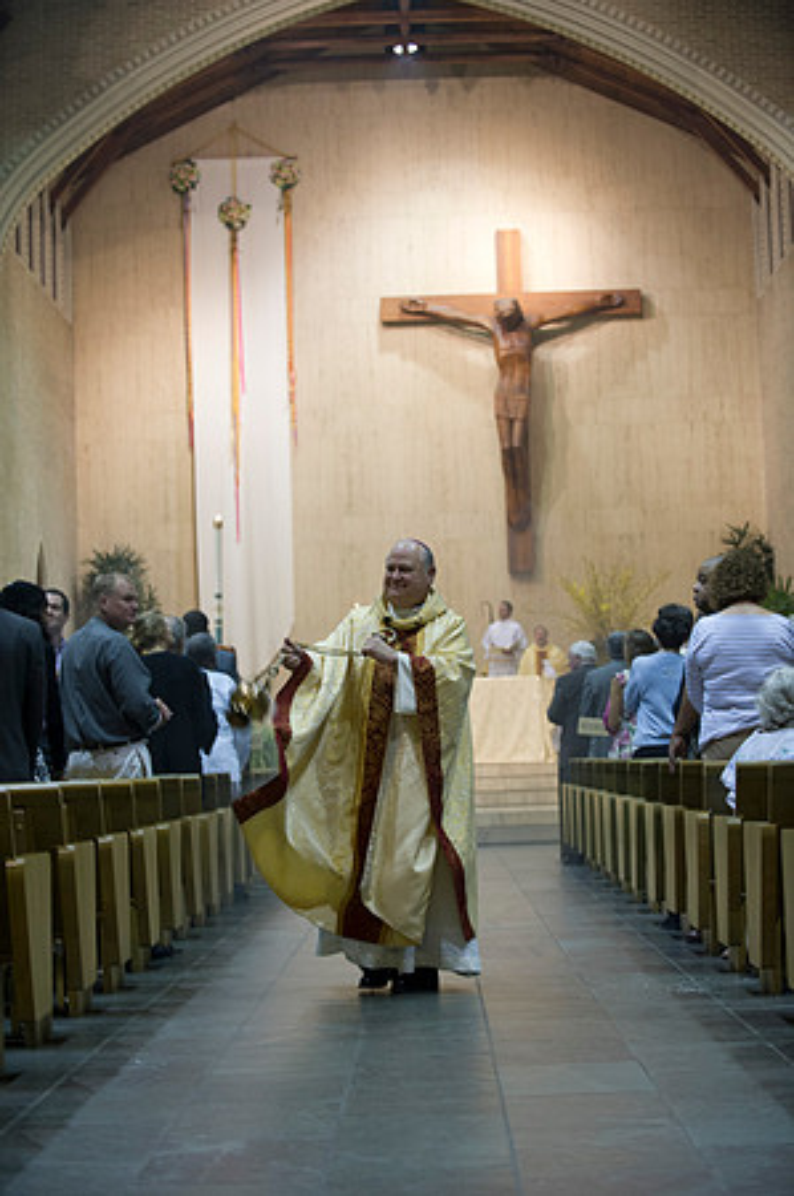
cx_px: 397
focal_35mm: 70
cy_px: 598
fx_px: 2321
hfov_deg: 19.4
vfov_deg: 28.9
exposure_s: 1/50
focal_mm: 70
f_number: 3.2
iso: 1600
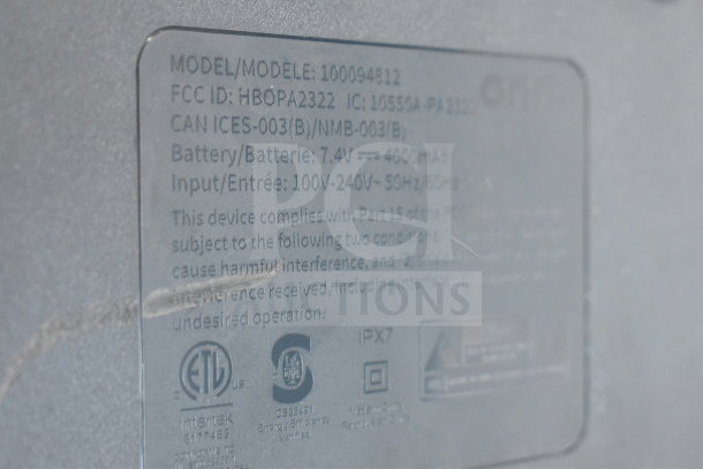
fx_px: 1318
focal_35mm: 68
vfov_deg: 20.2
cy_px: 234
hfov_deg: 29.9
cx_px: 352
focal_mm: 45
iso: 4000
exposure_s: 1/80
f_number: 5
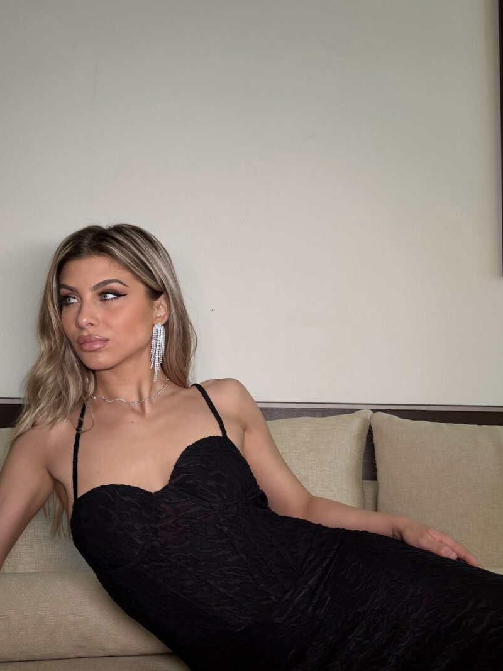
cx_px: 326
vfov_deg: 51.3
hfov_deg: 39.3
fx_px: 698
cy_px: 352
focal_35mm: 36
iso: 80
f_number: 1.78
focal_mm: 6.76
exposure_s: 1/121
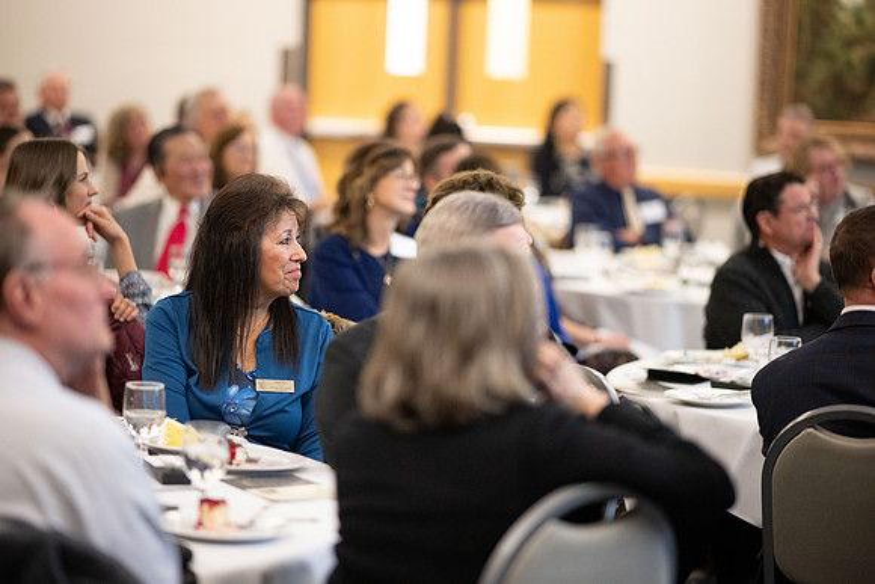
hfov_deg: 19.5
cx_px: 438
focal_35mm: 105
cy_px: 292
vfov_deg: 13.0
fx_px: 2553
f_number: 1.4
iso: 4000
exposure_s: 1/200
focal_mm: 105
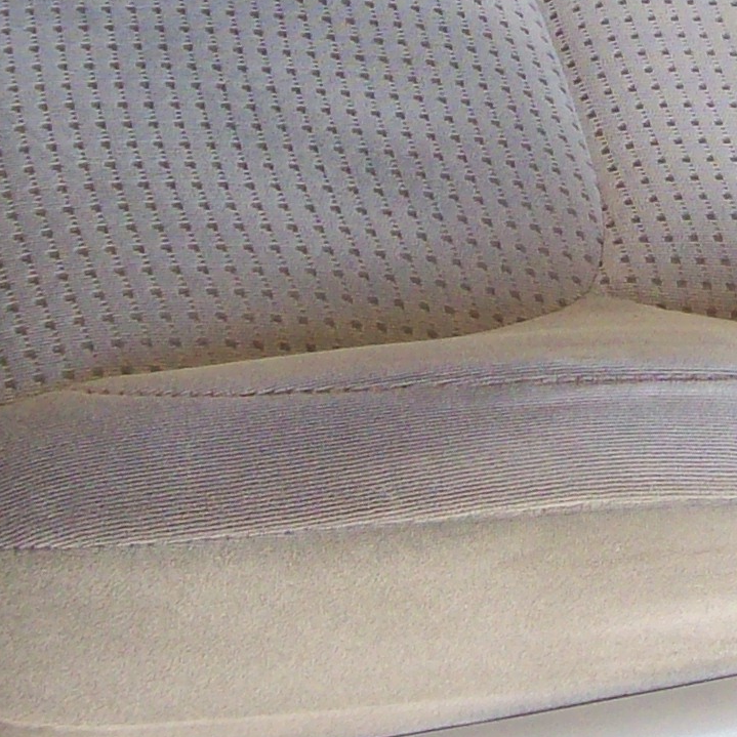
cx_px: 606
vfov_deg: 13.7
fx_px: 3035
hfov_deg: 13.8
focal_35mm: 126
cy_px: 4
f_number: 2.7
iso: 162
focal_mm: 6
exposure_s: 1/128
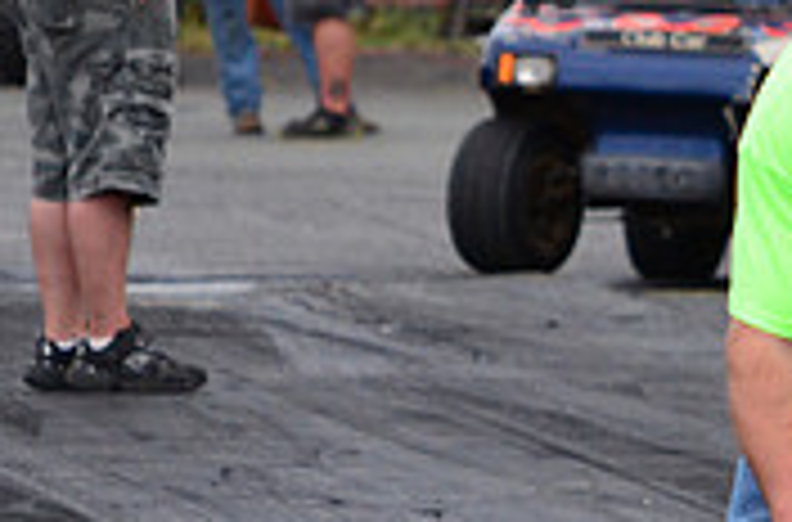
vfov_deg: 1.6
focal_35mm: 866
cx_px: 940
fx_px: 18976
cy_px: 598
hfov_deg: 2.4
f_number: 6.3
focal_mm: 175
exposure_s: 1/2500
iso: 1000
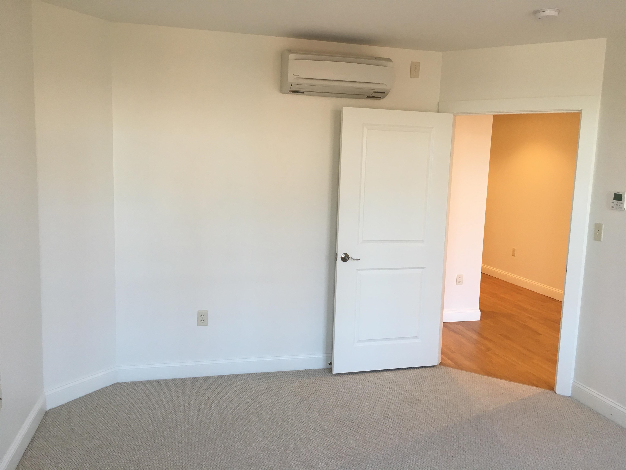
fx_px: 524
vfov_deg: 48.2
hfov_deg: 61.7
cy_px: 235
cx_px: 313
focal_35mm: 29
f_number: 2.2
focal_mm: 4.15
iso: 32
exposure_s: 1/40
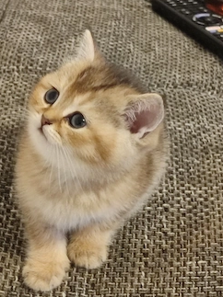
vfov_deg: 58.4
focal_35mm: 31
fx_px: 266
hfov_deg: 45.2
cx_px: 92
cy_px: 143
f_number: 1.89
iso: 2159
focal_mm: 5.95
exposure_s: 1/17
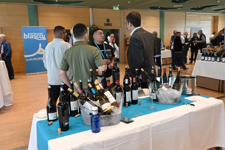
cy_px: 75
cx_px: 112
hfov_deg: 59.5
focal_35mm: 32
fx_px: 197
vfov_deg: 41.7
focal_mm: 21
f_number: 6.3
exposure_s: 1/160
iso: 3200
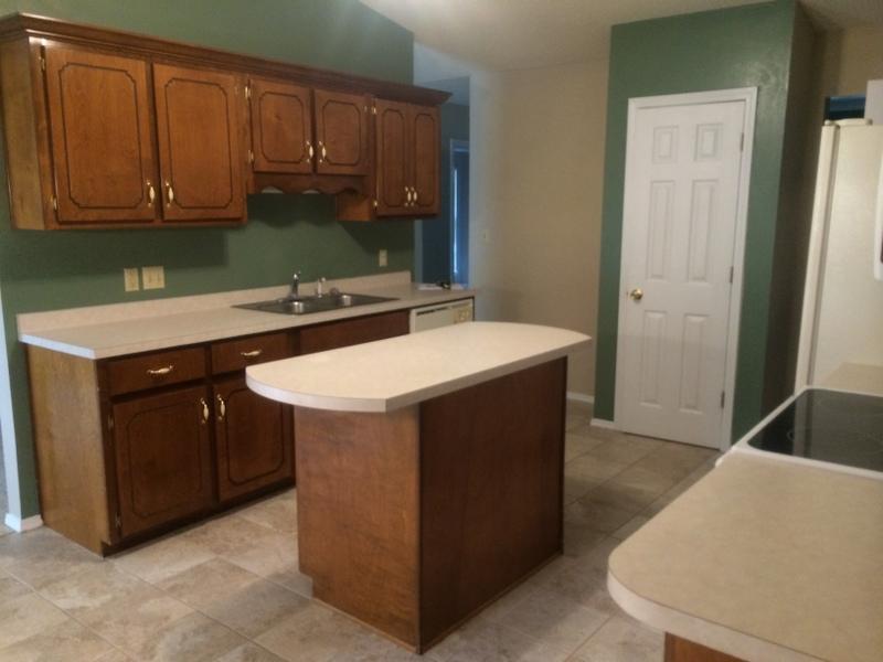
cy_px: 331
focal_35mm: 30
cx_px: 442
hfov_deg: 60.0
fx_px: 765
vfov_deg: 46.8
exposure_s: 1/30
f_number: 2.2
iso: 250
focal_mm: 4.12
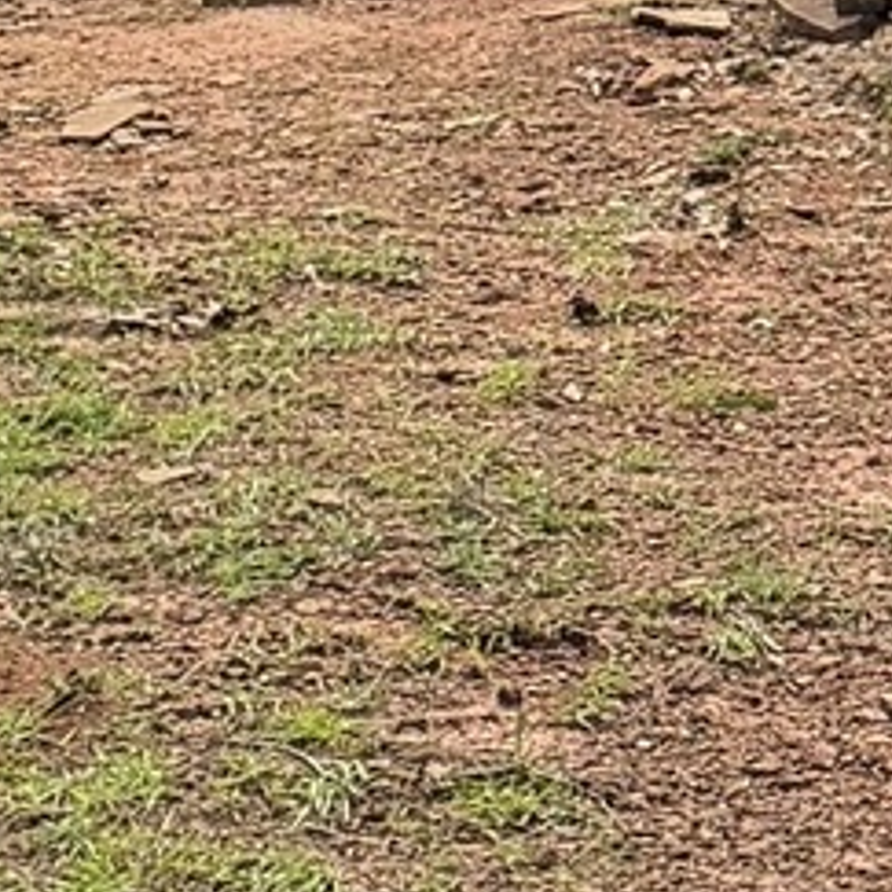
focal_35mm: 201
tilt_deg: +4.9
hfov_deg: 8.5
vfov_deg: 8.3
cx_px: 1244
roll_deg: -0.5
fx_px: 5860
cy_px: -782
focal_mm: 6.76
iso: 100
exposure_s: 1/3021
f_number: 1.78
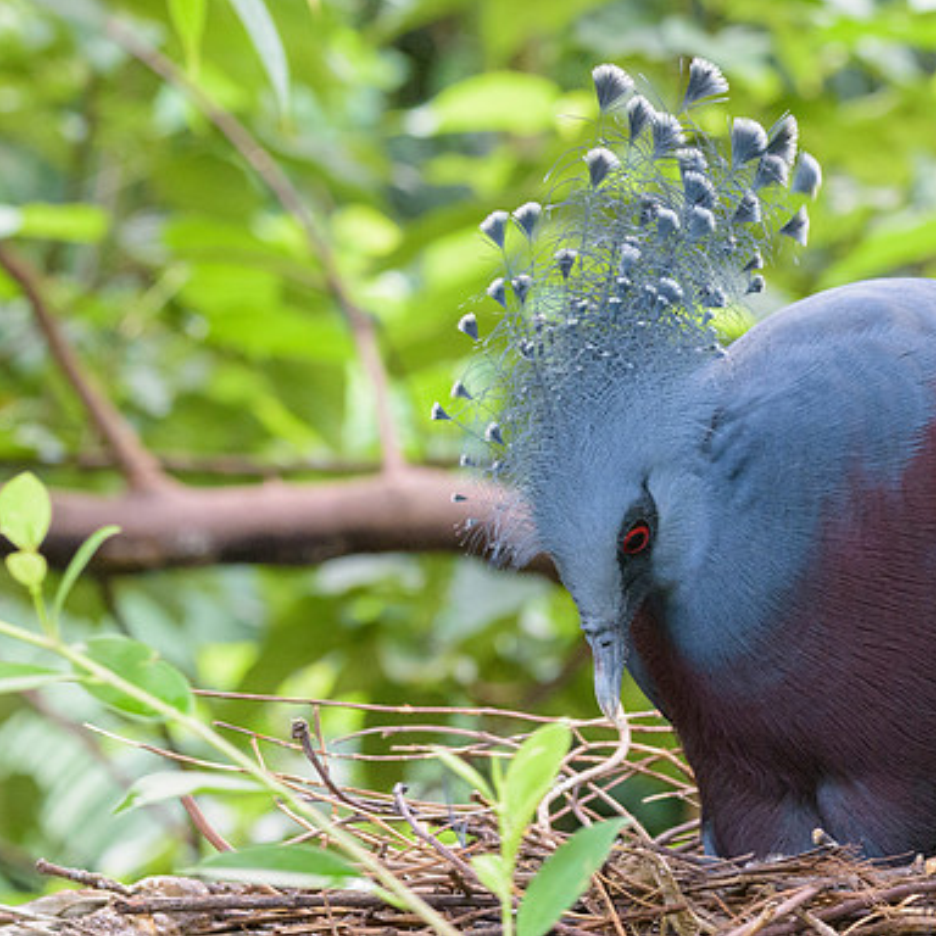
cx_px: 792
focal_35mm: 271
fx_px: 8290
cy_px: 579
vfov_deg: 6.5
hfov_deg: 6.5
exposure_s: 1/50
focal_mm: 130
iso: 2500
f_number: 8
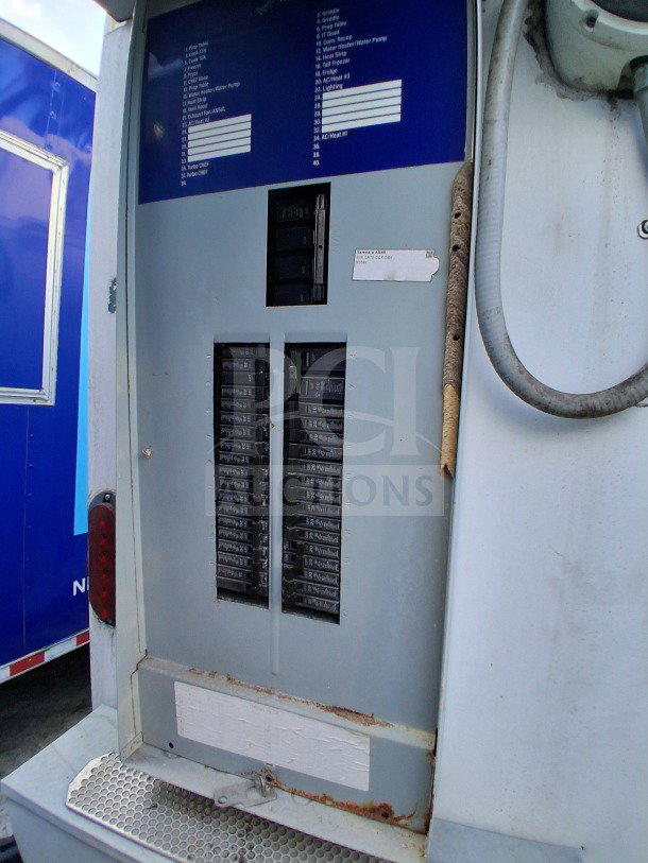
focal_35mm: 17
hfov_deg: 74.7
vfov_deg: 91.0
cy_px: 432
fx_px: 424
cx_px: 324
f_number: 2.2
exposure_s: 1/120
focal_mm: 1.4
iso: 64
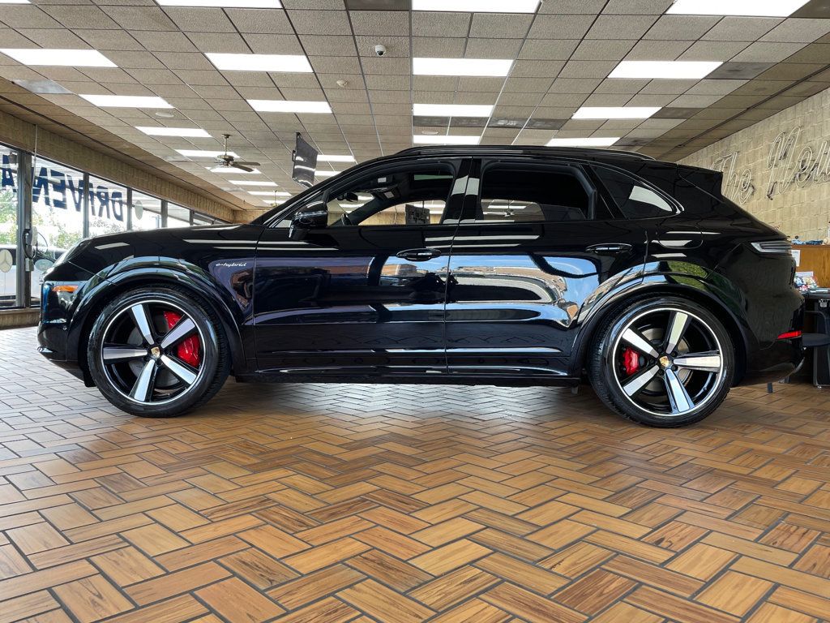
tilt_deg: -0.3
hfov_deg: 67.3
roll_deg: -0.8
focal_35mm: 26
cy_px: 312
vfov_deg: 53.1
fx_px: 623
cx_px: 415
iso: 64
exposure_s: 1/120
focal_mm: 4.2
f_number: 1.6
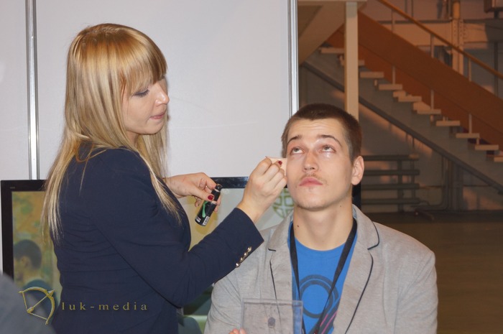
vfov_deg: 18.1
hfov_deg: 27.0
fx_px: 1047
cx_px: 252
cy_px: 167
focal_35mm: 75
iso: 400
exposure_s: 1/80
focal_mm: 50
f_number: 5.6
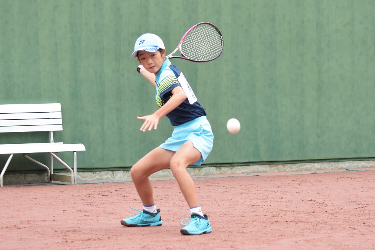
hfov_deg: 17.1
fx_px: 1250
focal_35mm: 120
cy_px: 125
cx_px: 188
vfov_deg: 11.4
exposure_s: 1/1250
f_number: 4.5
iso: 1250
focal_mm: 80
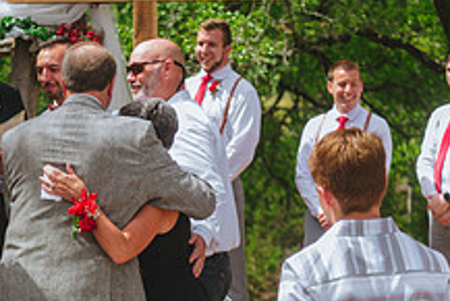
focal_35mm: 139
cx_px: -19
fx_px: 1739
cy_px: 240
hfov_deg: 14.5
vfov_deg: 9.9
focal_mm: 52
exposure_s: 1/400
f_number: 2.8
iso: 31
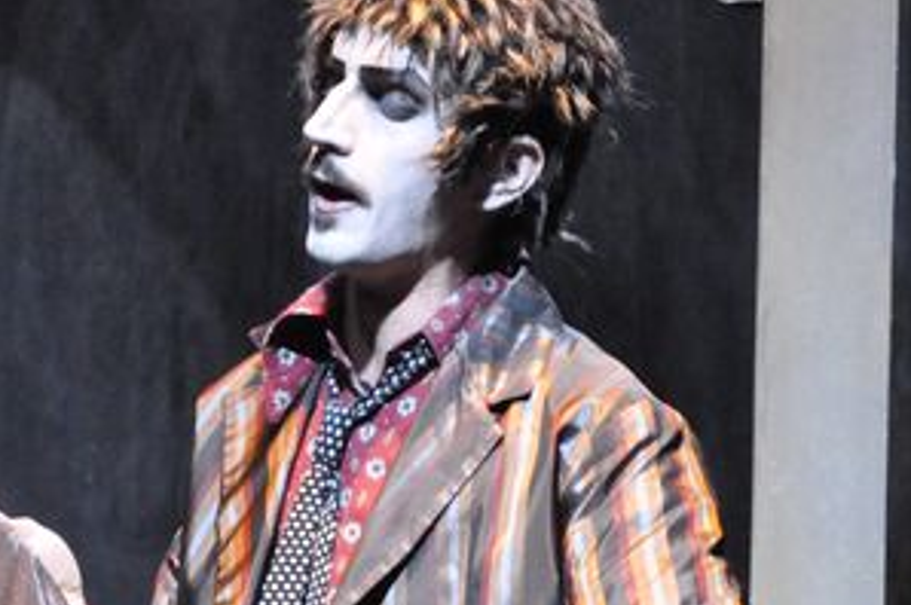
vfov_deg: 3.2
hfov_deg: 4.9
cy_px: 613
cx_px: 385
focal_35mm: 423
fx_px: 10701
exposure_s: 1/60
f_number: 5.6
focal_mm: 105
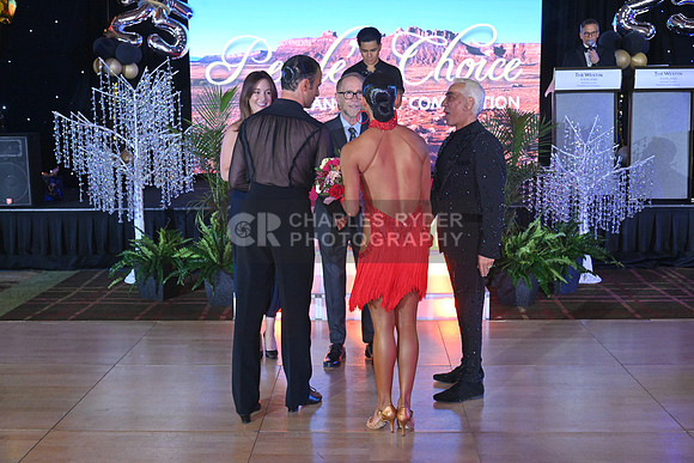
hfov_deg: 48.4
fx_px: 771
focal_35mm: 40
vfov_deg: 33.4
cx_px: 347
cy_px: 232
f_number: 6.3
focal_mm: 40
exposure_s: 1/320
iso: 3200
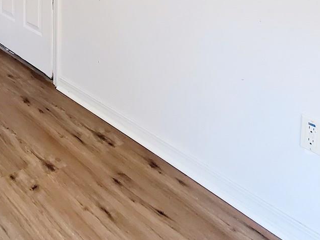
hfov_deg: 39.7
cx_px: 3
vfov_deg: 28.5
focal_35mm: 42
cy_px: -68
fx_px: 388
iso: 250
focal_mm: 1.8
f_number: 2.2
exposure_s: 1/60.2
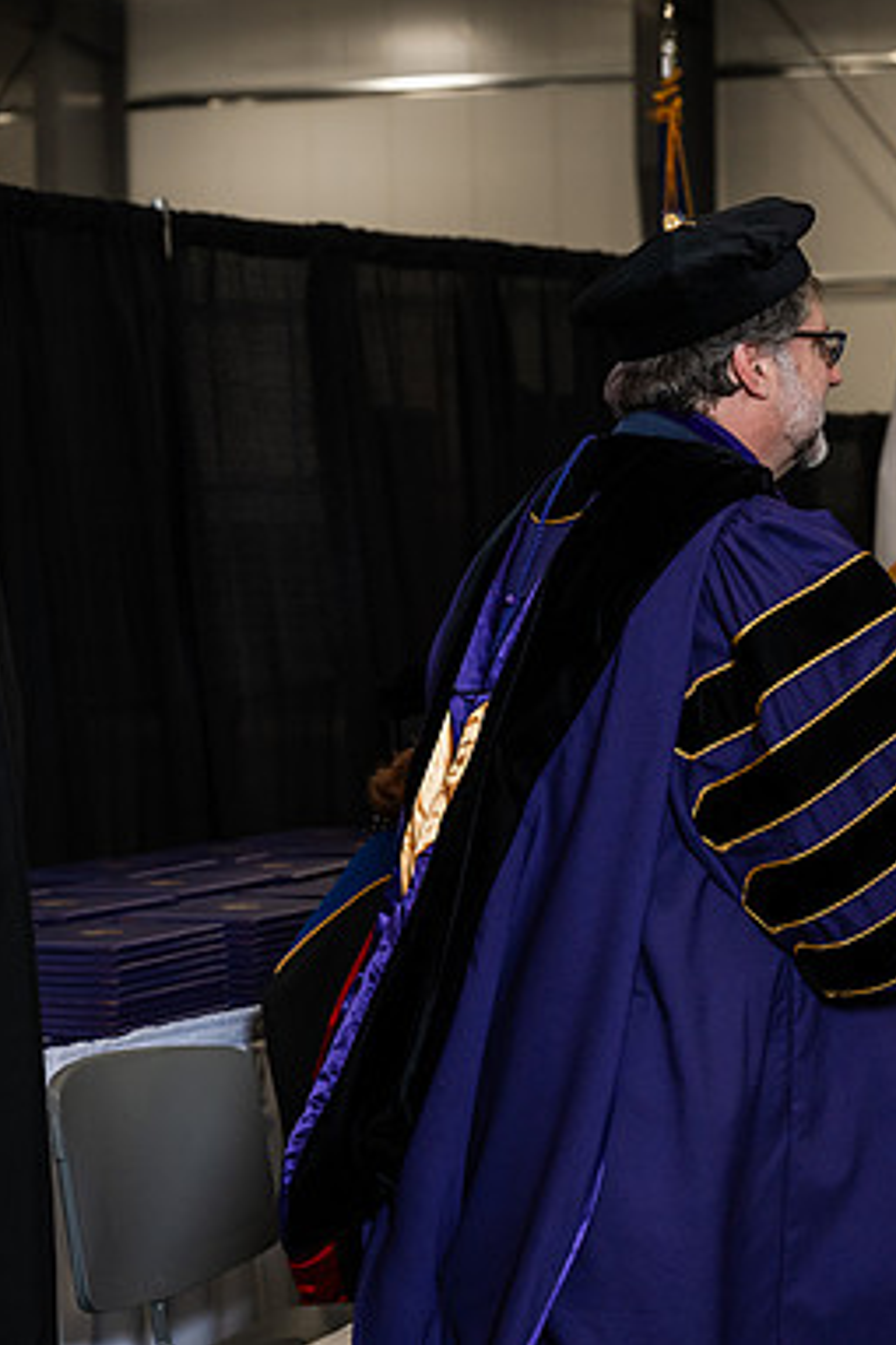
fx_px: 3961
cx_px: 1001
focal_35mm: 106
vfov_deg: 19.3
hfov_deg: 12.7
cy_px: 669
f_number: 5
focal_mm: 70
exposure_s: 1/200
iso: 1250
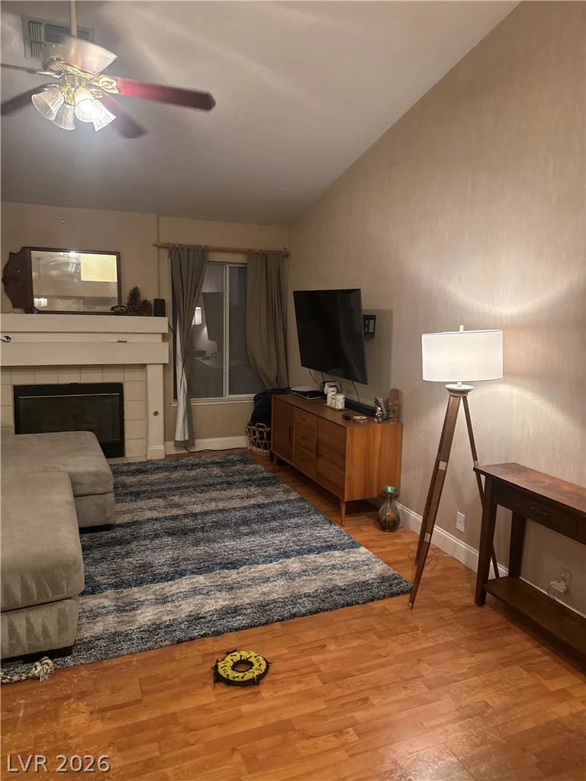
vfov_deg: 71.6
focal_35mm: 24
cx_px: 293
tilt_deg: -8.4
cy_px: 390
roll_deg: -2.9
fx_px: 542
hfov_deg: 56.8
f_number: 1.78
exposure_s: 1/60
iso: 400
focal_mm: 6.76
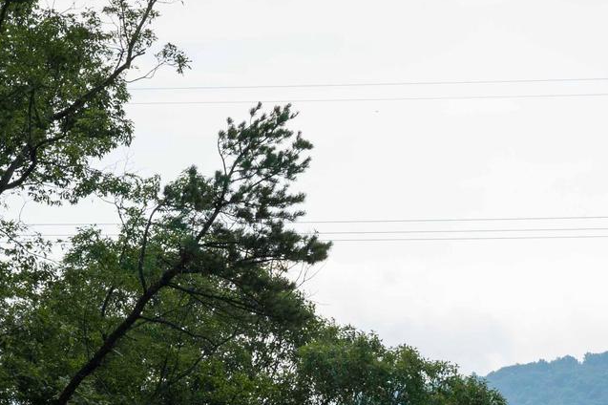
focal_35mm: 225
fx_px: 3798
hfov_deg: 9.0
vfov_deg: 6.1
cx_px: 869
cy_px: 522
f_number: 13
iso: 640
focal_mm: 70
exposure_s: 1/640
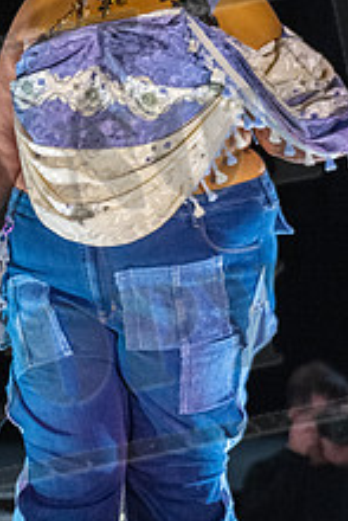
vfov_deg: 5.3
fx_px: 5602
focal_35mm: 387
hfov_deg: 3.6
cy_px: 246
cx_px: 88
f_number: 4
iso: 6400
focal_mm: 189
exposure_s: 1/250
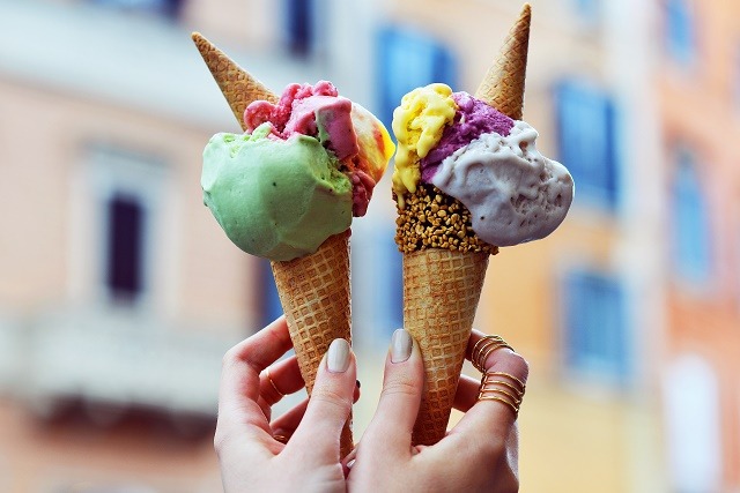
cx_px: 370
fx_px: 1748
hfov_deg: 23.9
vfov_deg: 16.1
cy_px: 246
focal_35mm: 85
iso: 100
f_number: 4
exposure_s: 1/640
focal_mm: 85
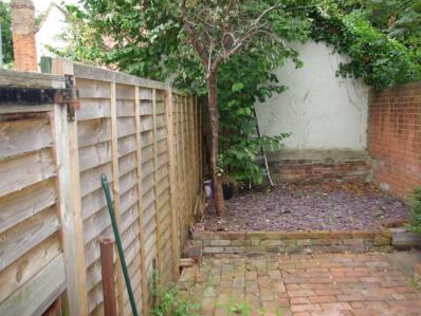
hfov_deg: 58.1
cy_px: 163
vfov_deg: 45.5
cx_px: 242
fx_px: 377
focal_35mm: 31
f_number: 3.5
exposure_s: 1/60
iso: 100
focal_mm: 18
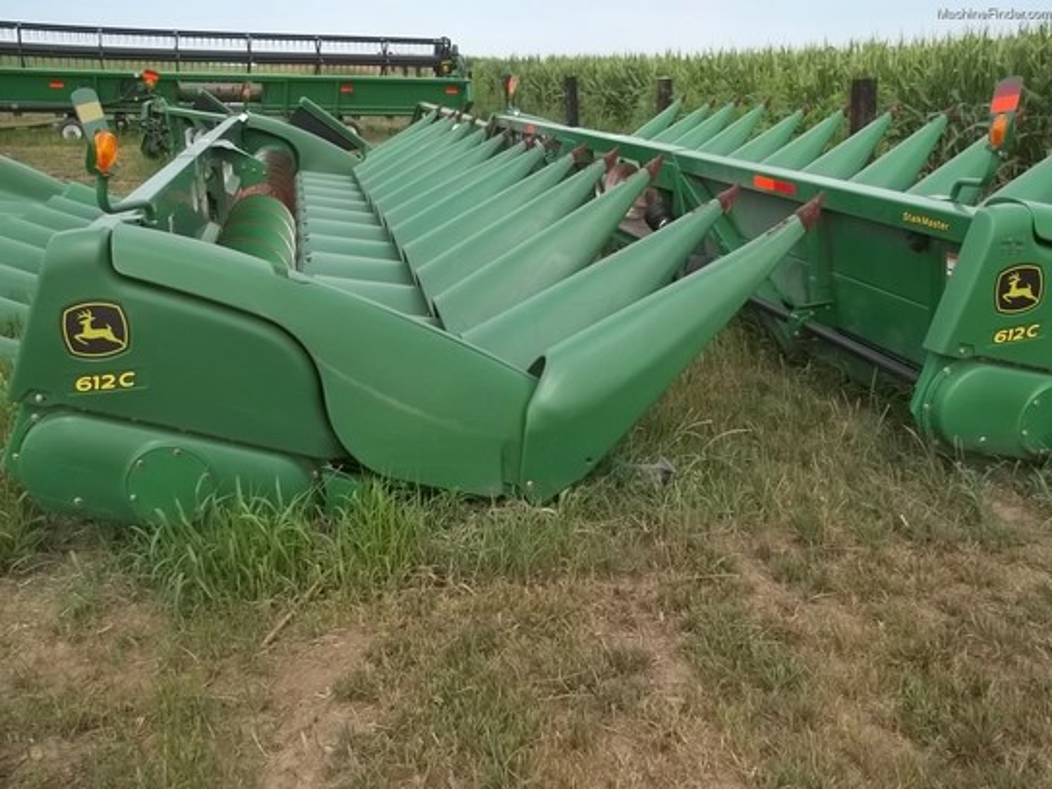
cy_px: 394
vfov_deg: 42.9
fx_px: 1003
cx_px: 526
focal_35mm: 33
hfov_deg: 55.4
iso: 64
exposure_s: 1/500
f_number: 3.3
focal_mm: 5.9
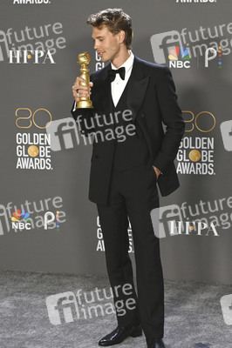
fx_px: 871
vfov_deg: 22.6
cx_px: 116
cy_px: 174
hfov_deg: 15.2
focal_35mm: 90
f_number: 8
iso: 6400
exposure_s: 1/320
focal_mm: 90
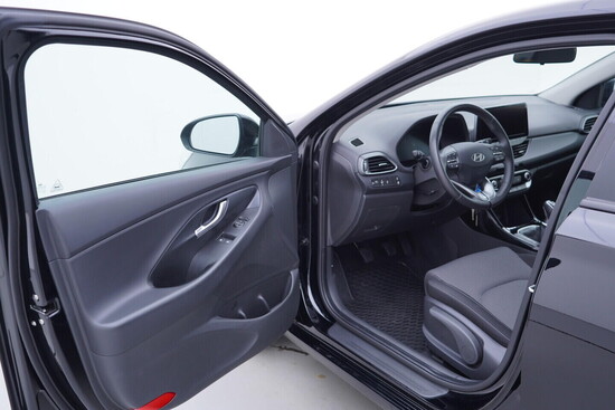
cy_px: 205
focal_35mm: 36
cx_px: 308
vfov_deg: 36.9
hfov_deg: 53.1
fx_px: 615
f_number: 2.8
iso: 125
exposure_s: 1/40
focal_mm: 24
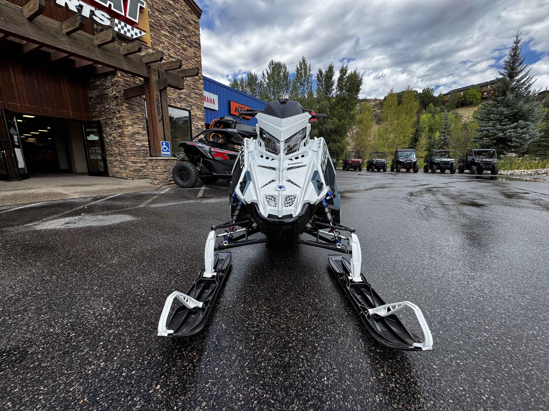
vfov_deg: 85.7
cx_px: 274
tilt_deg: -14.1
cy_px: 206
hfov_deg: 102.1
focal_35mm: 14
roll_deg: +0.5
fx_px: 222
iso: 40
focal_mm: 2.22
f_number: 2.2
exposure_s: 1/664
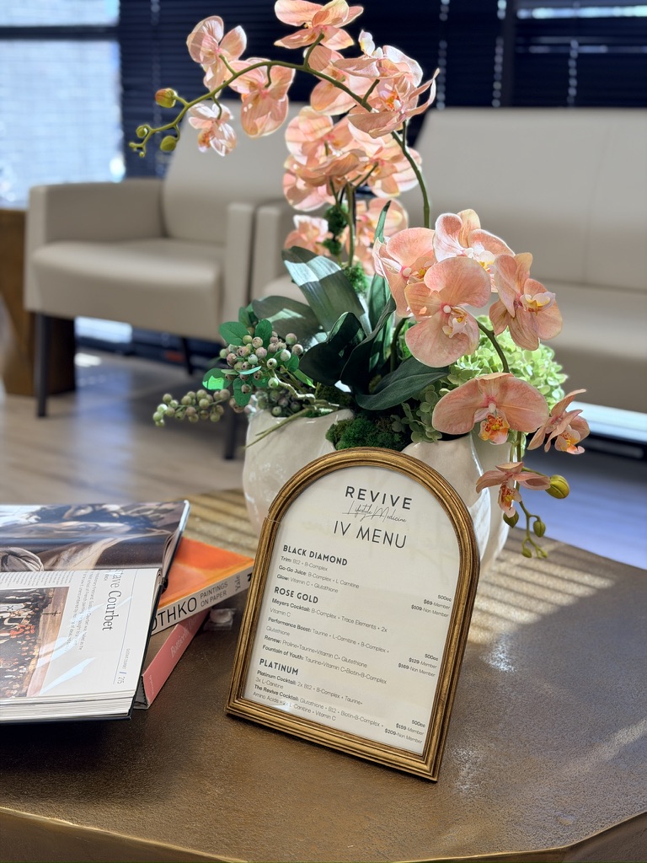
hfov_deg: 30.3
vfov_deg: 39.7
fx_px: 1196
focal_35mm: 48
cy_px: 432
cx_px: 324
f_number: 1.78
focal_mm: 6.76
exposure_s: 1/120
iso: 50
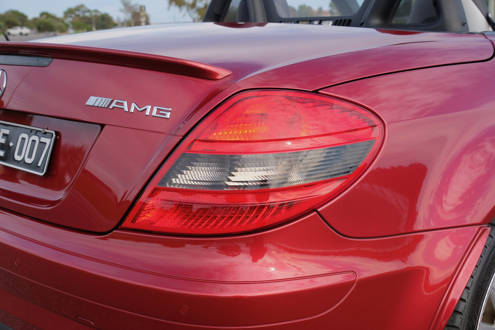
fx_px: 674
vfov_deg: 27.5
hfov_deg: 40.3
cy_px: 165
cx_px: 248
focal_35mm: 49
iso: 500
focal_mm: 32.6
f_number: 8
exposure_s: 1/400
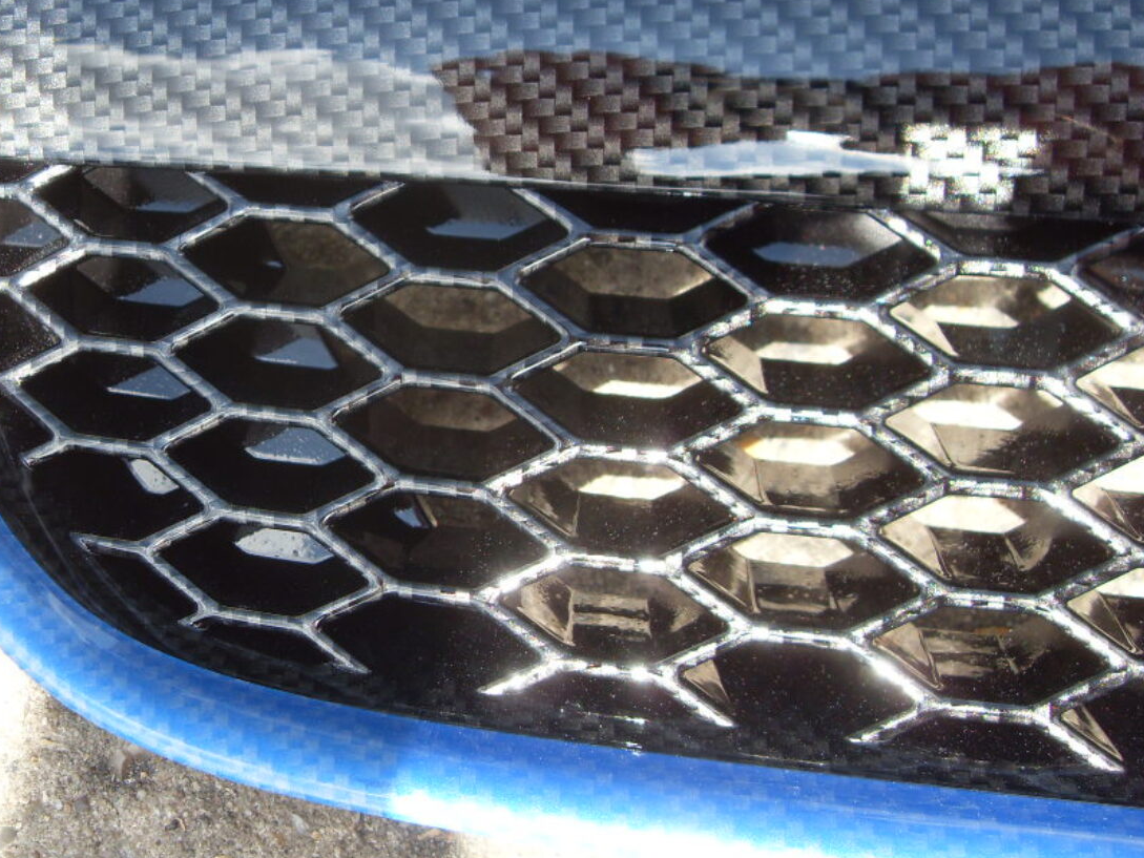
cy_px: 353
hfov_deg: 41.8
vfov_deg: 32.1
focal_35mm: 45
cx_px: 435
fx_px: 1487
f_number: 2.8
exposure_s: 1/500
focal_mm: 6.3
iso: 80
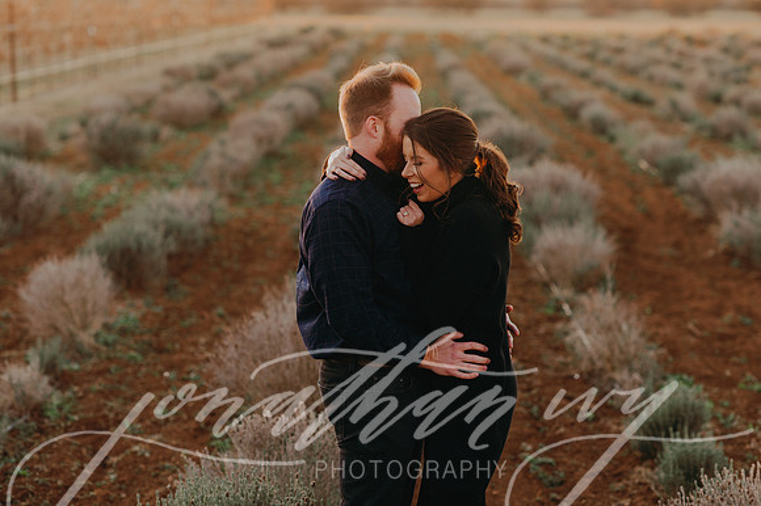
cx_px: 379
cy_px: 253
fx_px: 1809
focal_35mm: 86
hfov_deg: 23.8
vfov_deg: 15.9
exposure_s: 1/125
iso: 200
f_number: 2.8
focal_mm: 85
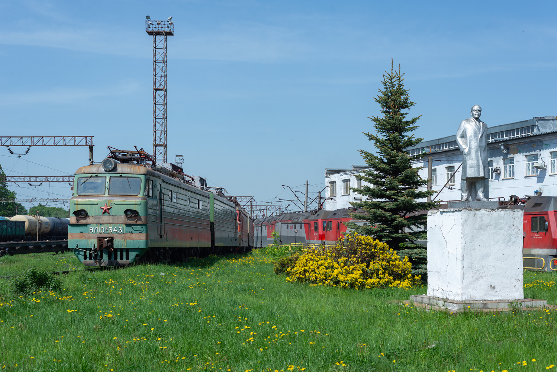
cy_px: 186
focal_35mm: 50
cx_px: 278
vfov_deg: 27.0
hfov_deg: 39.6
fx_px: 774
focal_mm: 50
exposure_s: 1/800
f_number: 7.1
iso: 125
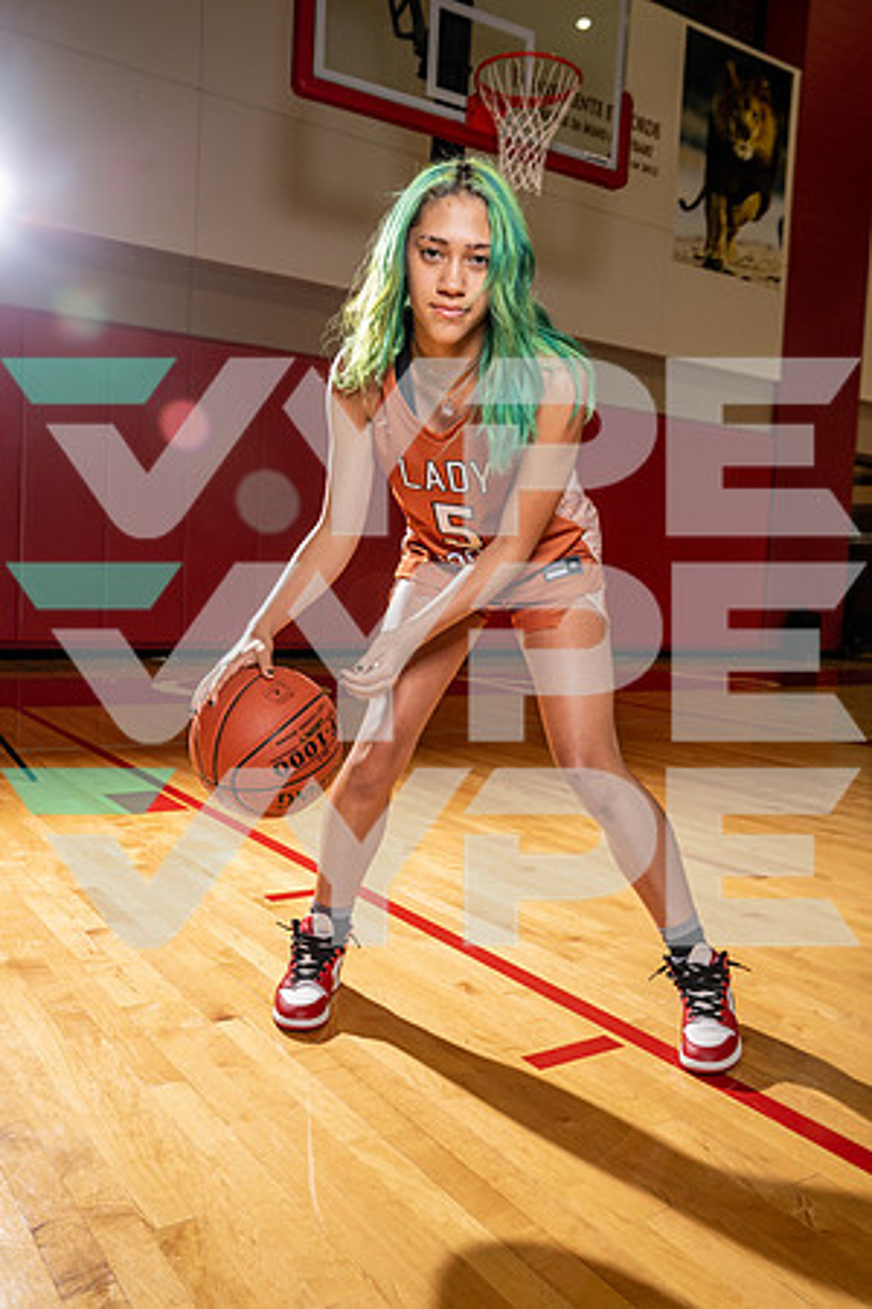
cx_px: 436
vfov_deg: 60.3
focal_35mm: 31
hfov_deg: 42.3
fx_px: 1126
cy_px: 654
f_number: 5.6
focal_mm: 31
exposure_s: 1/250
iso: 800
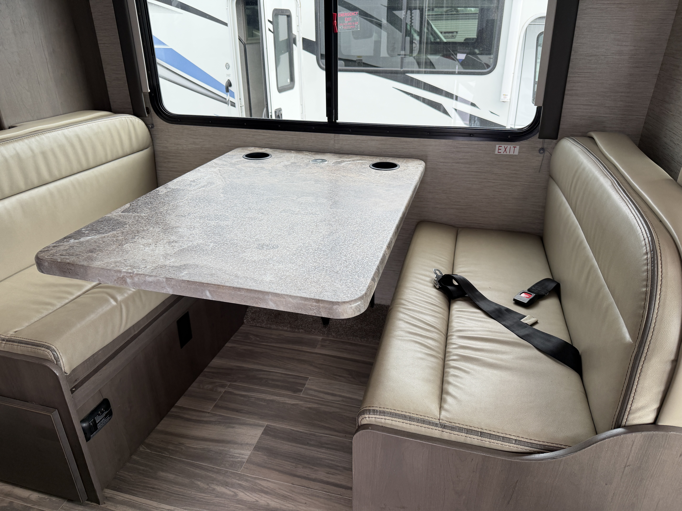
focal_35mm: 24
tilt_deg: -22.6
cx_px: 341
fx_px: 473
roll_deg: +1.4
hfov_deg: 71.6
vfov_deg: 56.8
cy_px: 256
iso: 100
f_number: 1.78
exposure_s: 1/121
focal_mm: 6.76
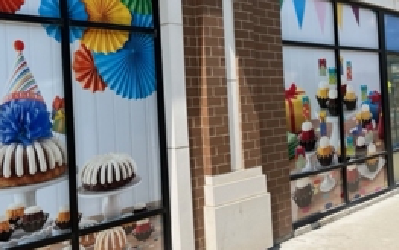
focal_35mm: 42
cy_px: 95
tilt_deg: +2.1
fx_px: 457
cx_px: 161
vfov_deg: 30.5
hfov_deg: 46.9
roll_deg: +4.3
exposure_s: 1/3049
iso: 50
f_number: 1.6
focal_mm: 5.1
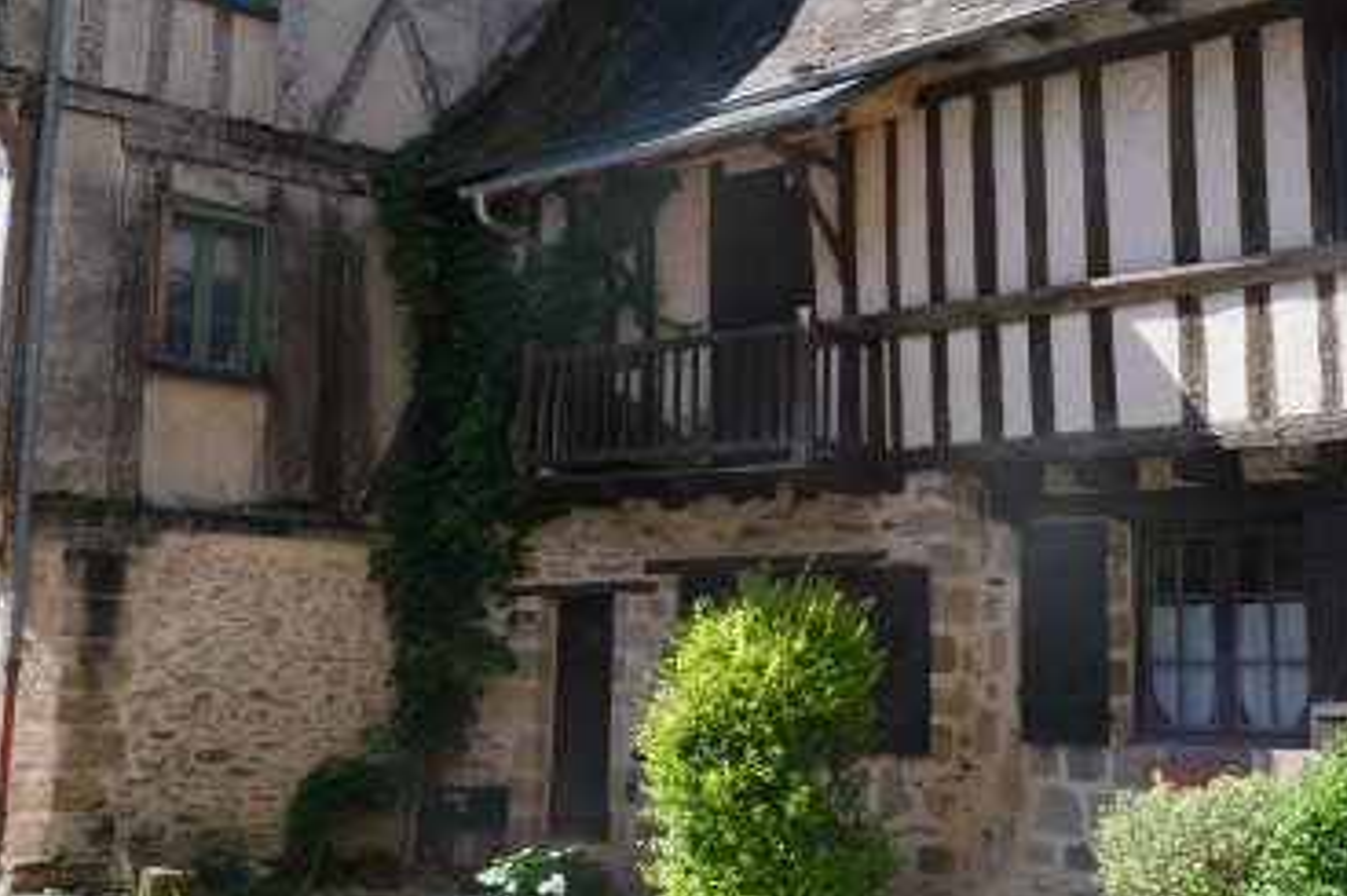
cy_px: 344
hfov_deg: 41.9
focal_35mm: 47
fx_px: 1758
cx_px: 659
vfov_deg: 28.5
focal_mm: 24.3
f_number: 7.1
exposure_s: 1/250
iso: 320
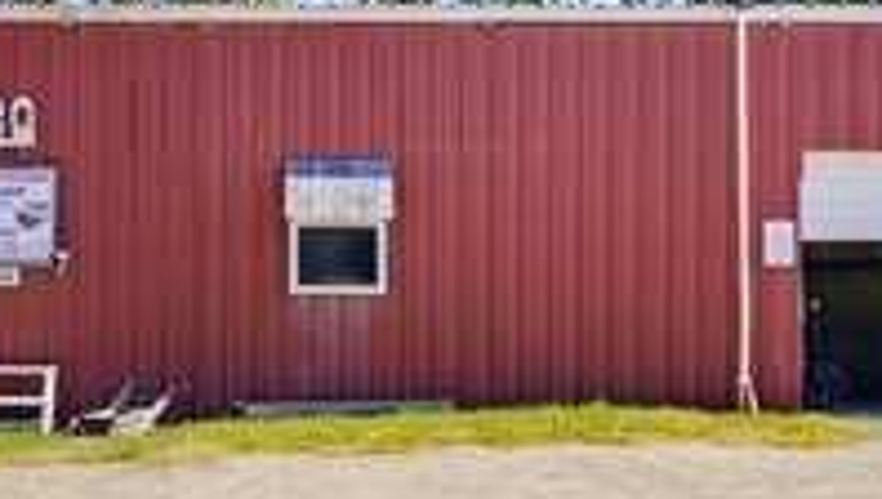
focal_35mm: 71
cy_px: 212
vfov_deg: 17.1
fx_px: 1663
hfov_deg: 29.3
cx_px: 227
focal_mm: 14
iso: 100
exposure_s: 1/800
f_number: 7.1
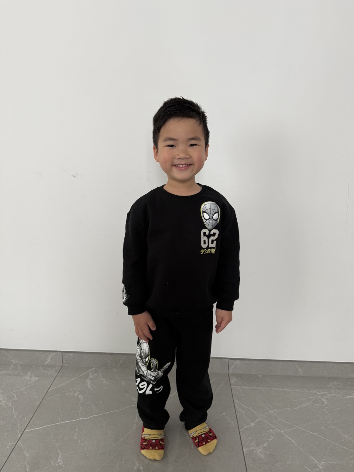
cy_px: 236
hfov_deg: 56.8
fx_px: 327
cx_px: 177
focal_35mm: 24
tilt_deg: -12.4
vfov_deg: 71.6
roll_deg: -1.8
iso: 125
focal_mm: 6.76
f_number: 1.78
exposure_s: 1/50
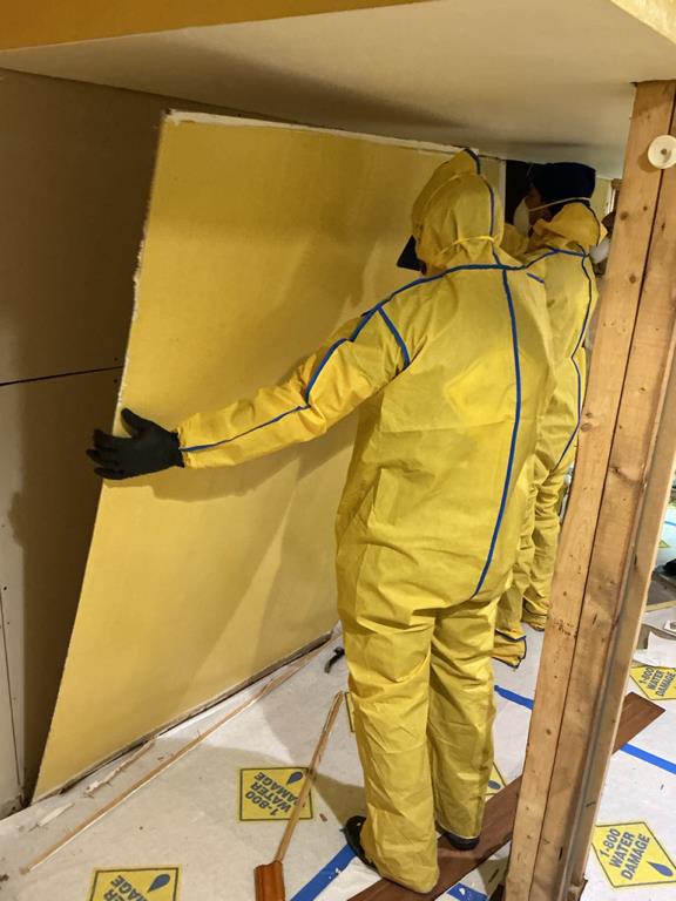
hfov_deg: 48.2
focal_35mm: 29
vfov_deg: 61.7
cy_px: 450
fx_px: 755
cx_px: 338
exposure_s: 1/40
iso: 250
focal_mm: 3
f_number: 1.8
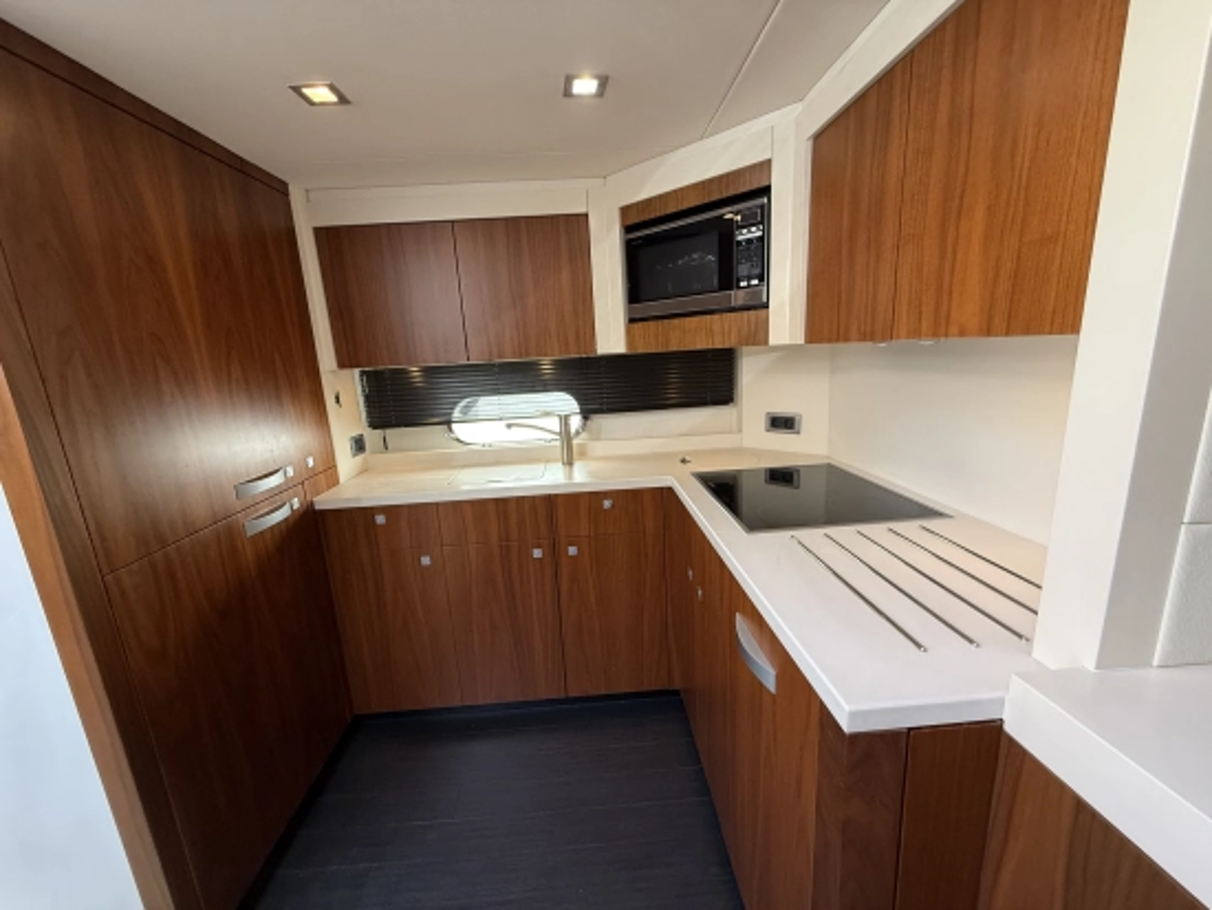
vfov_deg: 85.7
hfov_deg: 102.0
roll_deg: +2.4
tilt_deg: -11.1
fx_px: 490
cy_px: 455
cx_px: 606
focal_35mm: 14
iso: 200
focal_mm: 2.22
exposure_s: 1/99
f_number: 2.2
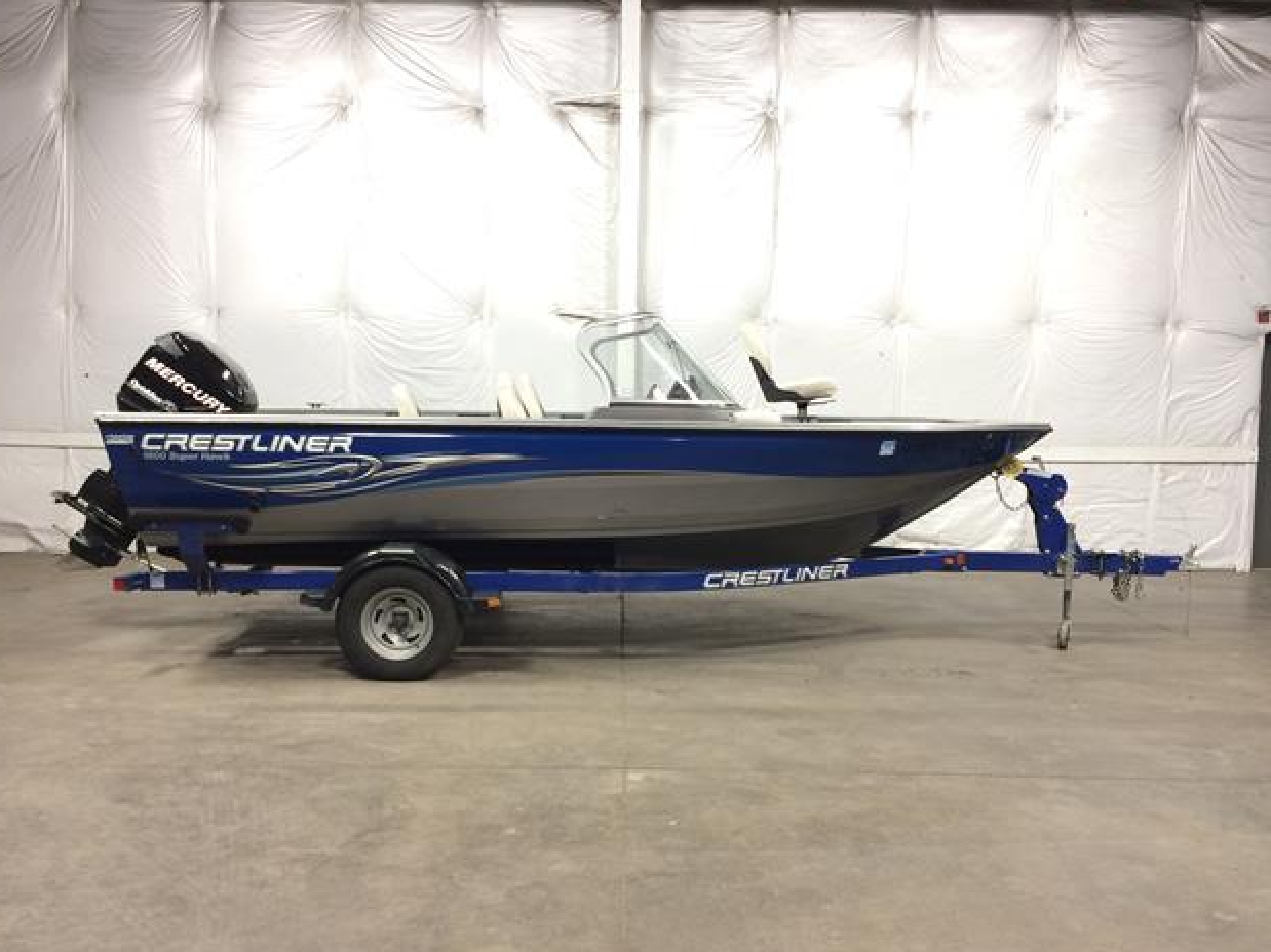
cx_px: 630
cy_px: 482
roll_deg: +0.1
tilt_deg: -6.3
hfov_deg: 60.0
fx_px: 1101
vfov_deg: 46.8
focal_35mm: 30
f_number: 2.2
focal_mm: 4.15
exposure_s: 1/30
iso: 100
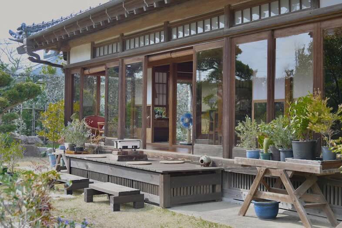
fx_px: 456
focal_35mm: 48
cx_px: 171
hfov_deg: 41.1
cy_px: 114
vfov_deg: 28.1
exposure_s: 1/125
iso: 100
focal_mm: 48
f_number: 4
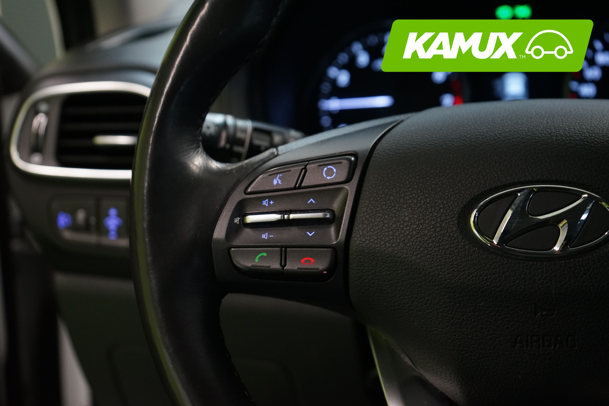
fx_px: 913
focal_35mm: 54
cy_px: 203
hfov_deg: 36.9
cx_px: 304
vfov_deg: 25.1
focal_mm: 54
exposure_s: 1/30
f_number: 5
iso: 2000
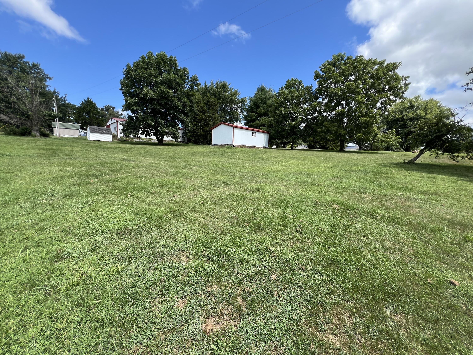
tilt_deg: -5.6
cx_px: 236
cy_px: 178
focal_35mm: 13
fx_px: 178
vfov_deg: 89.9
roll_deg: -1.2
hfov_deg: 106.2
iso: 32
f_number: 1.8
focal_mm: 1.57
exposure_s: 1/861
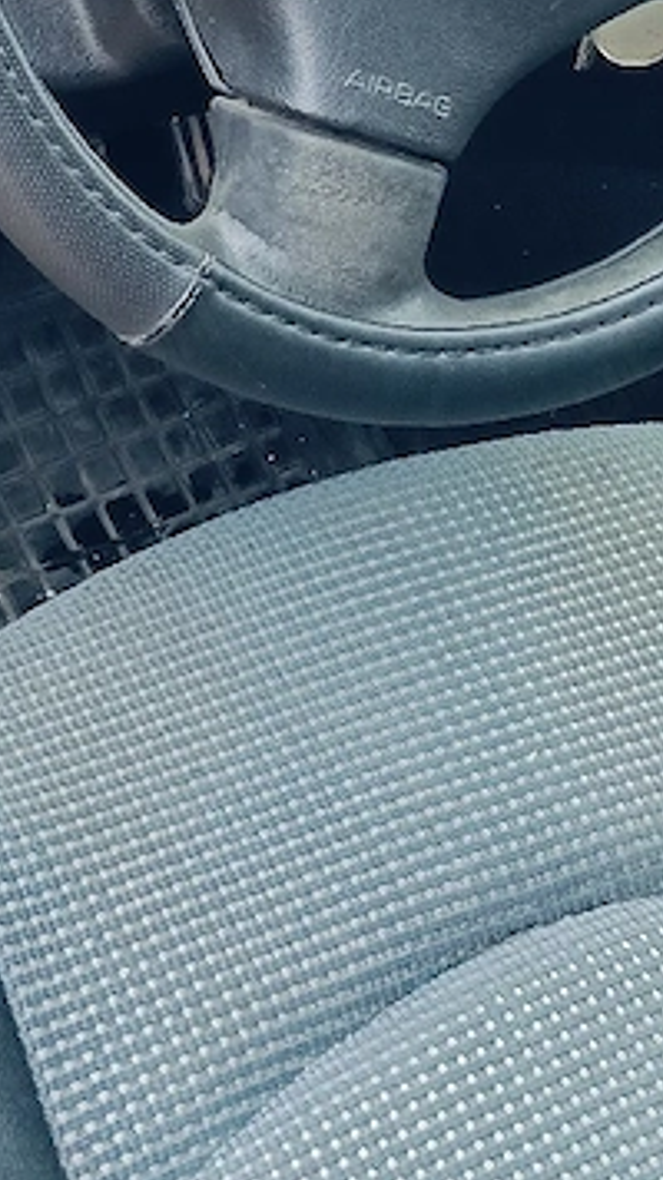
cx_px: 345
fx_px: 2753
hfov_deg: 13.7
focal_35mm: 88
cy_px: -134
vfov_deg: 22.7
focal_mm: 3.98
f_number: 1.8
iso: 100
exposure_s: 1/120
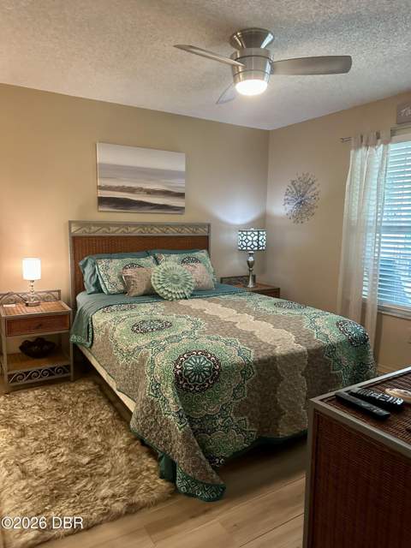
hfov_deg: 56.8
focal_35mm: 24
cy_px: 274
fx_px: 380
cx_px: 206
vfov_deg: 71.6
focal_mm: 6.86
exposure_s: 1/40
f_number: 1.78
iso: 640
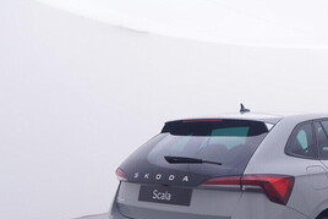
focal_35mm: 46
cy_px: 162
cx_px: 308
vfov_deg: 28.9
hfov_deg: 39.0
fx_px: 420
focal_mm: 15
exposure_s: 1/80
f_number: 5
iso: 200
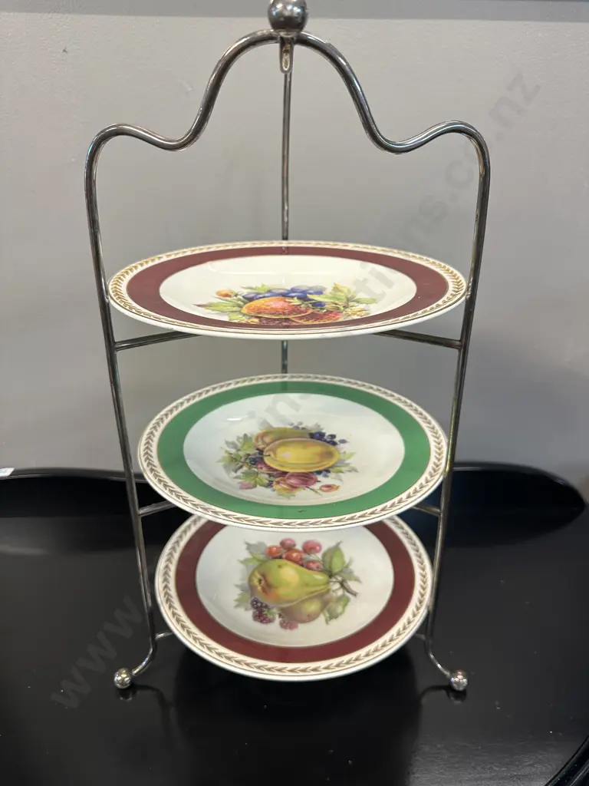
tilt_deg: -26.1
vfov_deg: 71.6
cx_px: 294
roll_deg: -0.3
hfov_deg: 56.8
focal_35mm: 24
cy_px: 393
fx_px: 544
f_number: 1.78
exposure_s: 1/50
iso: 125
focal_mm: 6.86
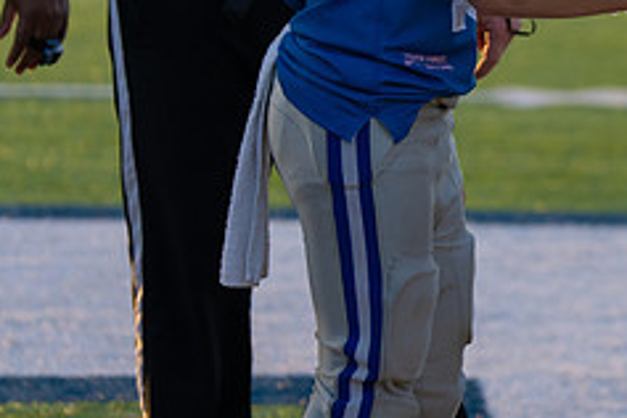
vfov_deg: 5.4
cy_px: -41
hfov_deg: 8.0
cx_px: 728
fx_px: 4423
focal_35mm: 254
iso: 200
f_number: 2.8
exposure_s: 1/1000
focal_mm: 104
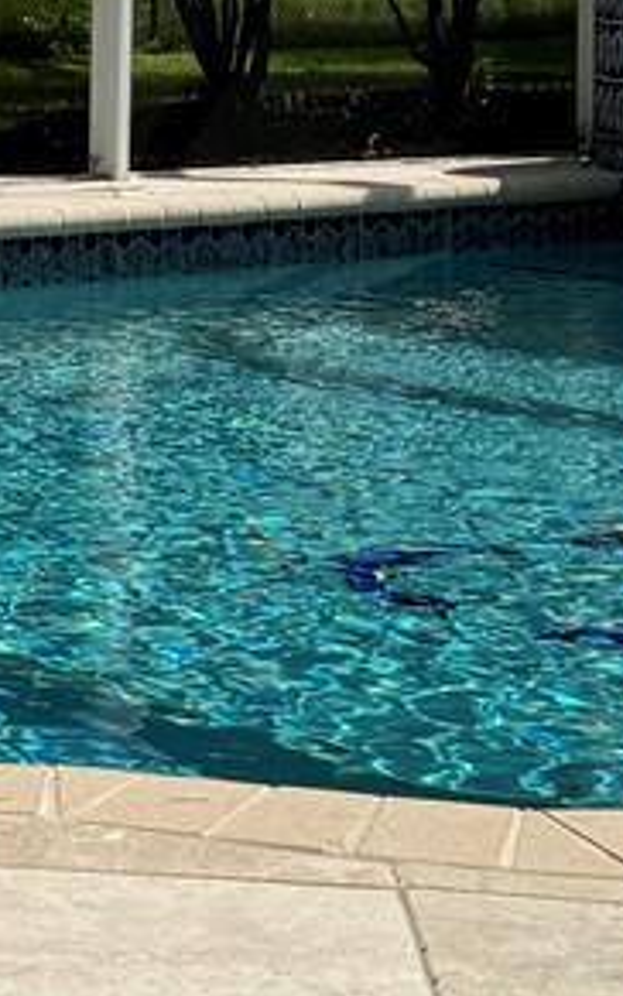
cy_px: -92
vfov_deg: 14.6
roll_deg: +0.0
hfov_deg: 8.9
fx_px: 3801
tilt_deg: -1.2
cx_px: -531
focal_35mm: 140
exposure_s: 1/4950
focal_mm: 6.76
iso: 80
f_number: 1.78
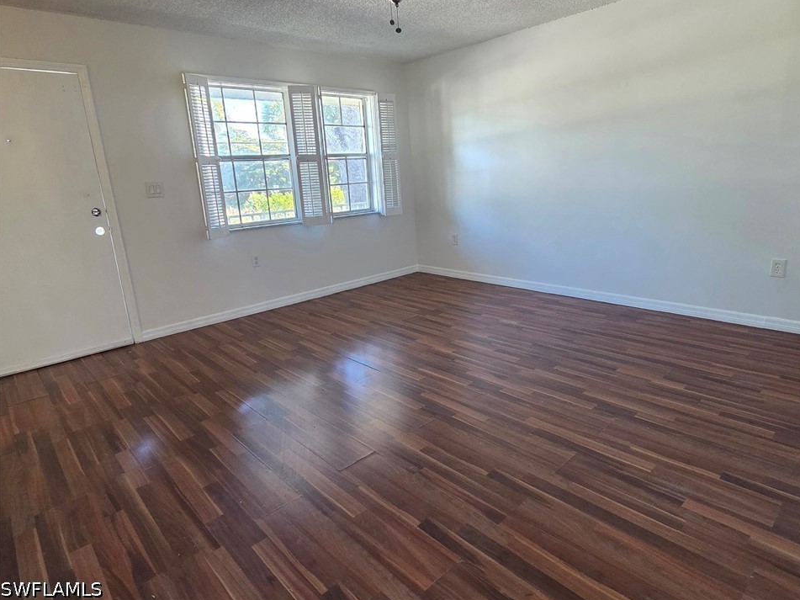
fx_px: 324
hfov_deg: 101.9
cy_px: 280
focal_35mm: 14
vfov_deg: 85.5
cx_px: 427
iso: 320
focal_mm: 2.2
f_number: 2.2
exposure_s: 1/60.2
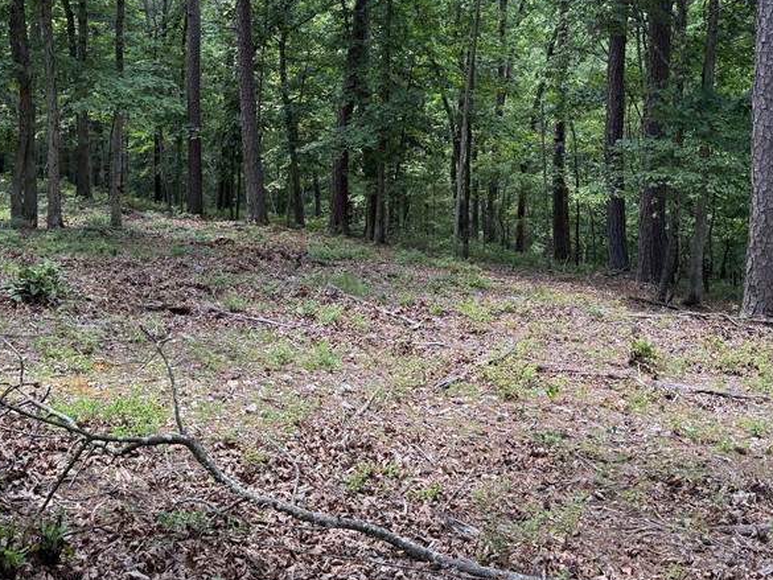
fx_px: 938
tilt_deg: -5.9
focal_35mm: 42
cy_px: 110
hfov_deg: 44.8
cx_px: 363
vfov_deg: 33.3
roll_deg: +0.0
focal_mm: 6.76
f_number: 1.78
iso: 100
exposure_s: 1/514
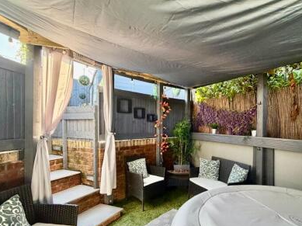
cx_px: 184
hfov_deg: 77.9
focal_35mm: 21
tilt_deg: -2.0
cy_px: 132
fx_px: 183
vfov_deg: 63.0
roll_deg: -0.2
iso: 320
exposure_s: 1/121
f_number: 2.2
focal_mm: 2.22
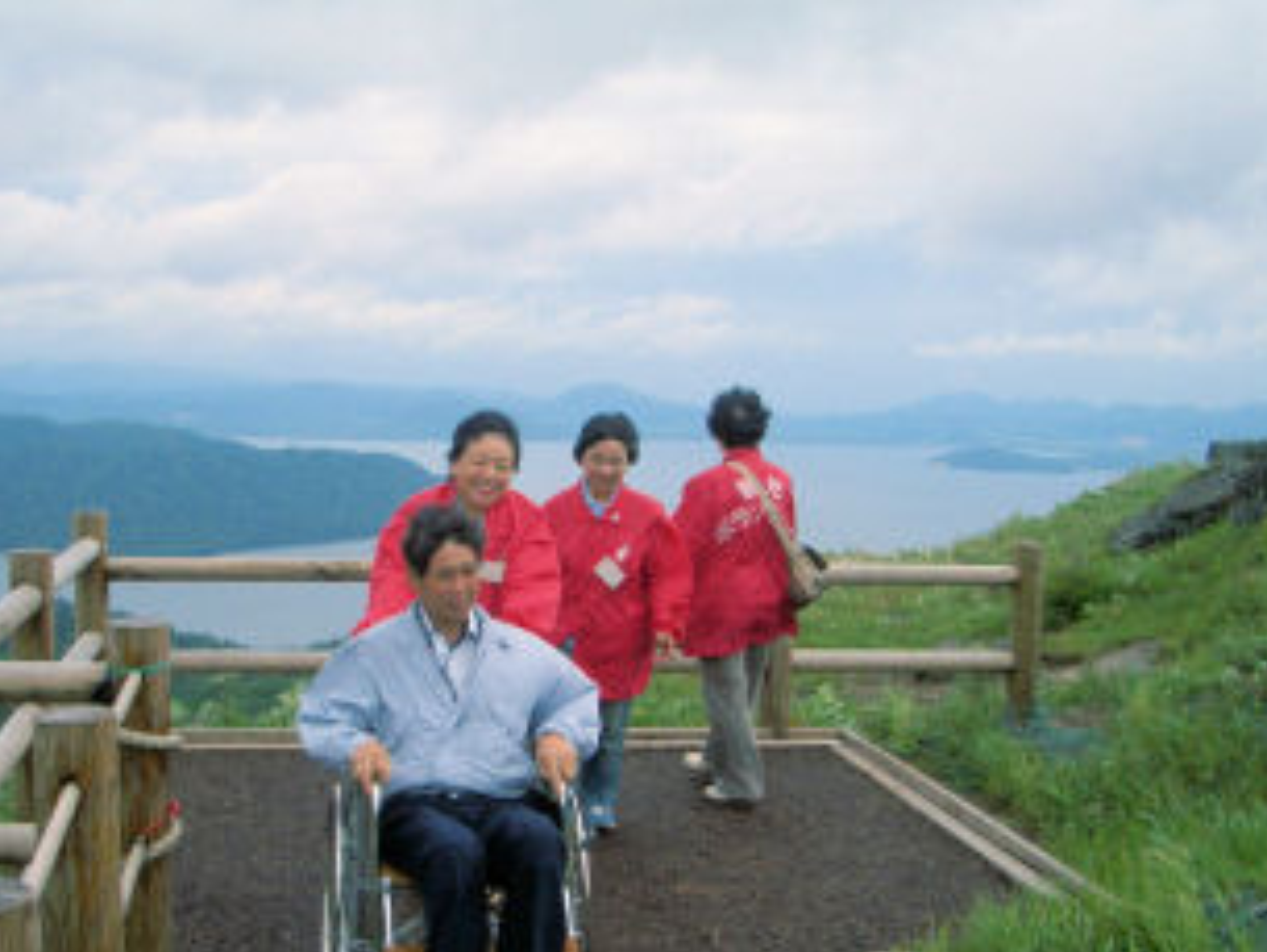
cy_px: 528
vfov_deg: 32.9
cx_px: 523
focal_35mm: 44
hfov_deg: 42.8
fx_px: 1611
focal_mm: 5.8
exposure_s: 1/800
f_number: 4.3
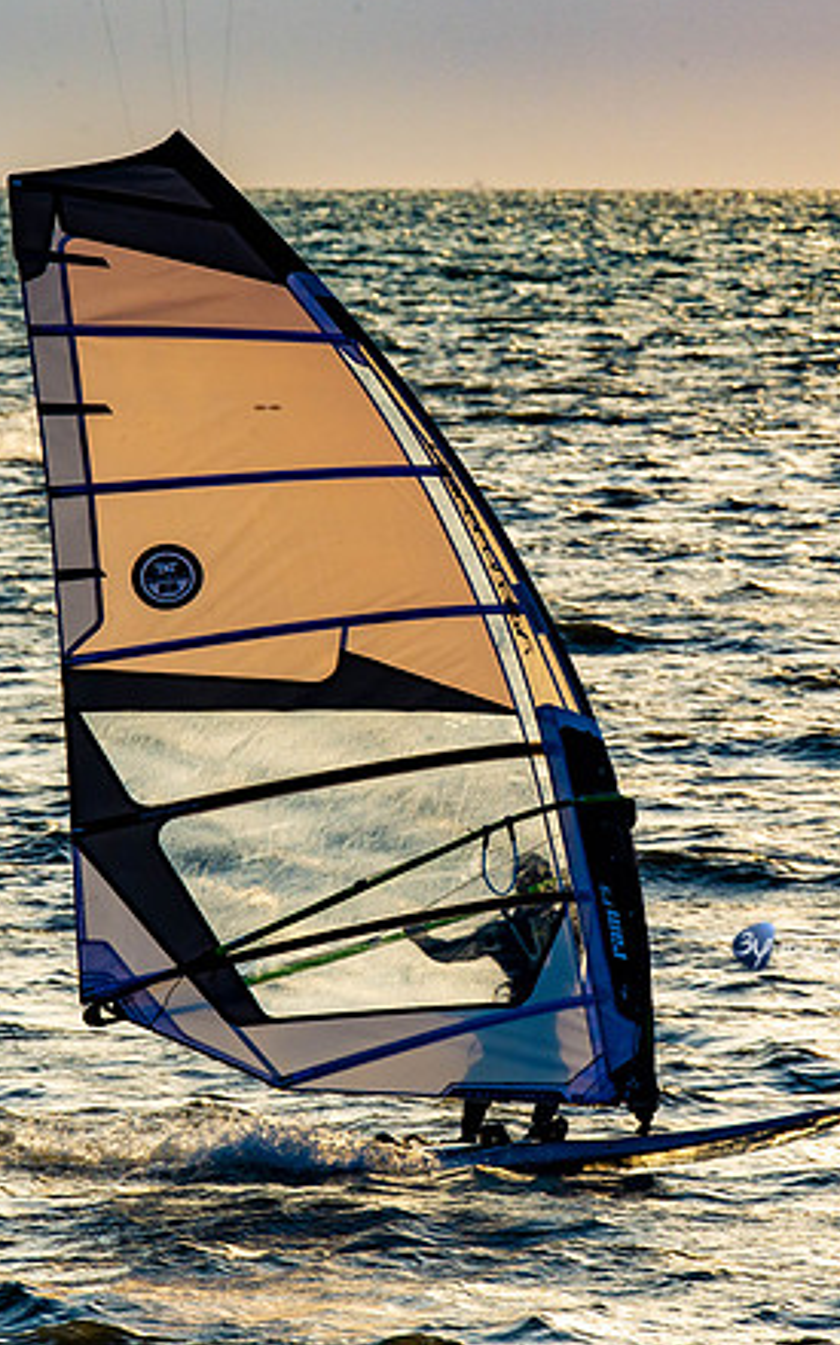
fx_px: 22343
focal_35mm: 610
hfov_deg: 2.2
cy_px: 669
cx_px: 550
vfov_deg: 3.4
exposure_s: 1/800
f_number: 14
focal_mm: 390
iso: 640
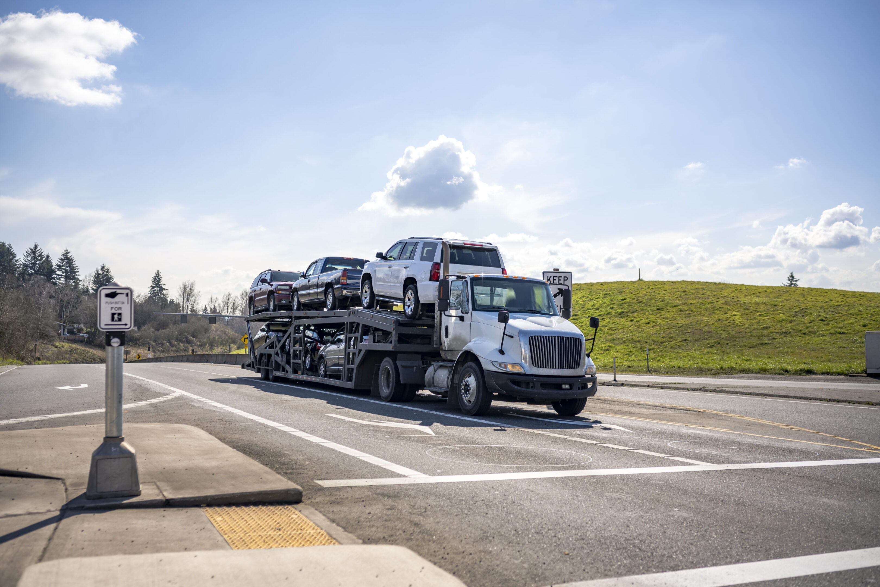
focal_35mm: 35
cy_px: 294
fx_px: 855
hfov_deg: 54.4
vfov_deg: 37.9
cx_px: 440
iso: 64
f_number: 2.8
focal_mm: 35
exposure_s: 1/2500
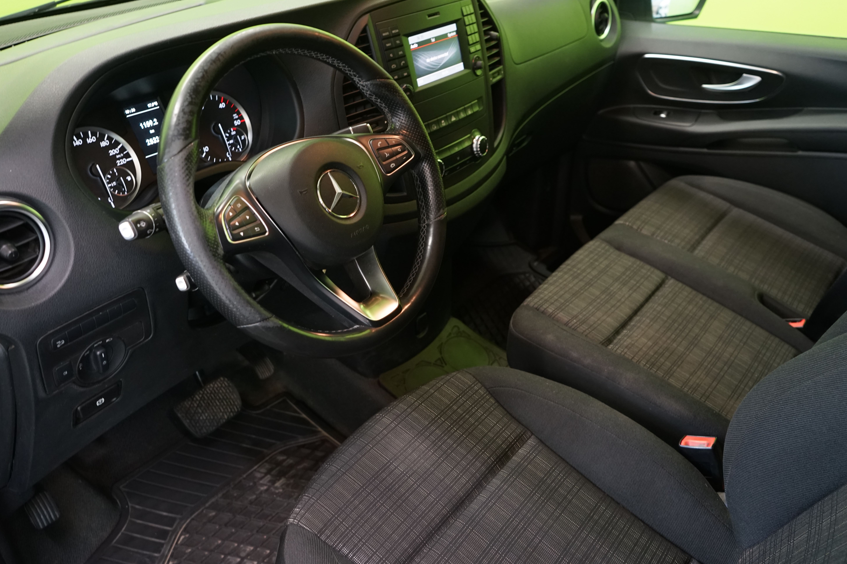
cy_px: 277
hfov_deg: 61.9
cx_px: 431
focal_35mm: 30
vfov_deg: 43.6
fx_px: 706
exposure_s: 1/20
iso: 1600
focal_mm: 29
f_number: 5
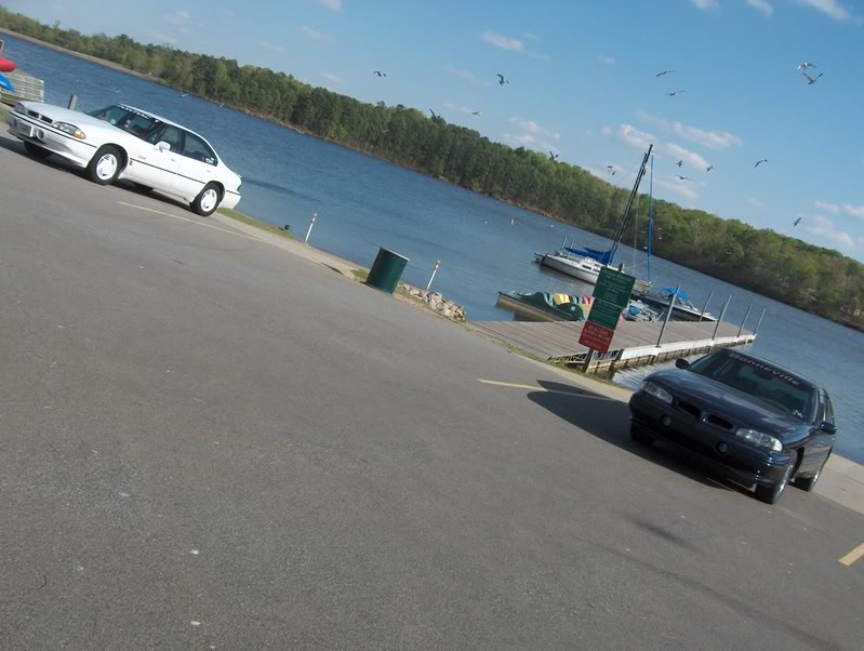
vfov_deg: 36.9
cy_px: 326
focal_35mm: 39
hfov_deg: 47.8
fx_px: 975
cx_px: 432
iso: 100
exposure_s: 1/971
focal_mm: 8
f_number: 4.8
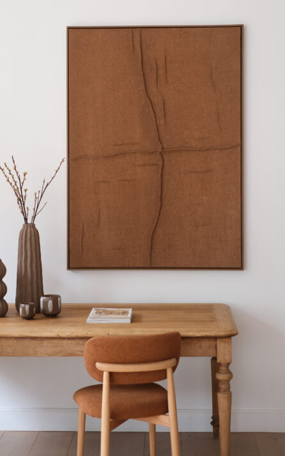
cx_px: 141
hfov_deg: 19.1
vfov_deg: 30.1
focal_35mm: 68
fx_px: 845
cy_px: 179
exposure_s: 1/75
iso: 125
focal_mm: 35
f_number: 2.8
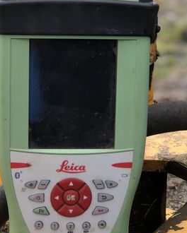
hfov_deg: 11.4
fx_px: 934
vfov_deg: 14.3
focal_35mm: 135
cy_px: 119
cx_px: 87
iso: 20
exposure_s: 1/124
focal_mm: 6.6
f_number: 2.8
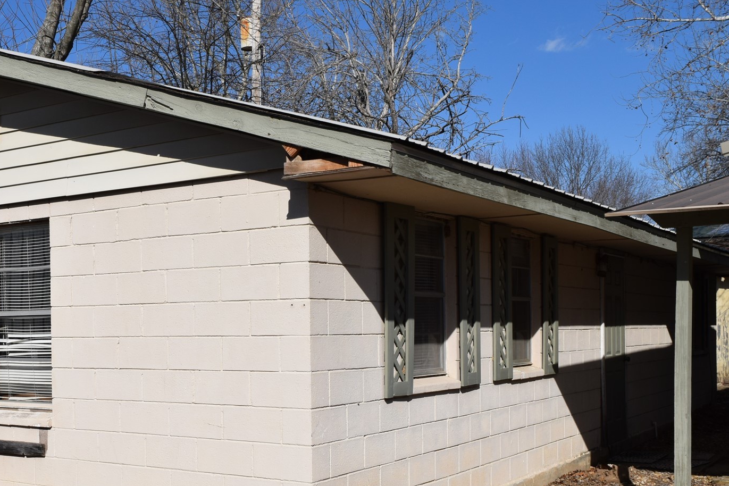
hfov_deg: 39.7
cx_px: 229
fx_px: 992
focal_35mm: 49
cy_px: 340
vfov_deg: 27.3
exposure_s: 1/500
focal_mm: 22
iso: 200
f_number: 11
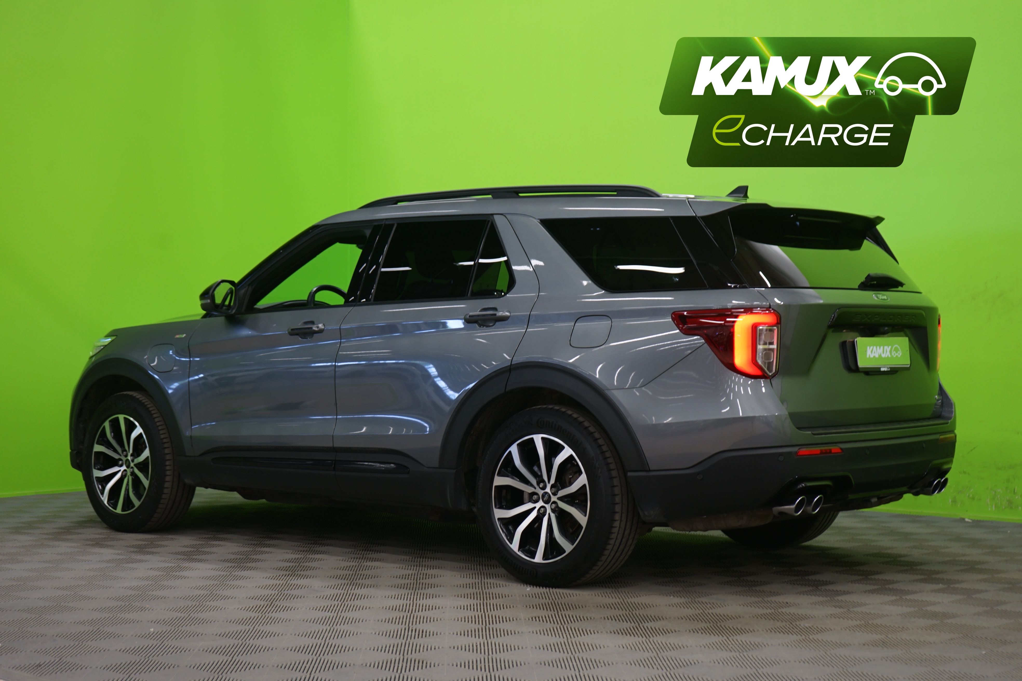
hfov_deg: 36.2
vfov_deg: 24.6
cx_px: 511
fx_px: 1561
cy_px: 340
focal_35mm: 55
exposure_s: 1/8
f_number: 5
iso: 400
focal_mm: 55
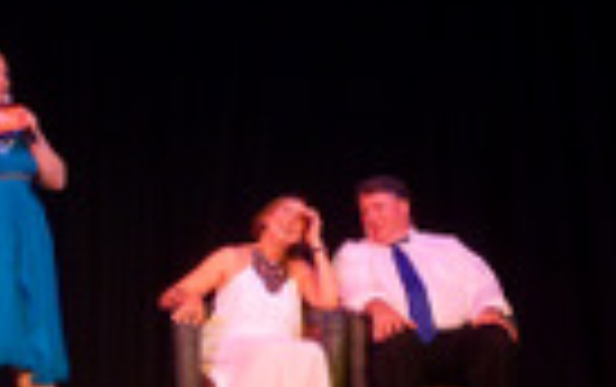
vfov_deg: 9.4
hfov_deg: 15.0
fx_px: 2336
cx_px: 274
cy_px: 284
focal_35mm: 139
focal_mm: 7.3
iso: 160
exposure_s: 1/30
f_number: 3.7
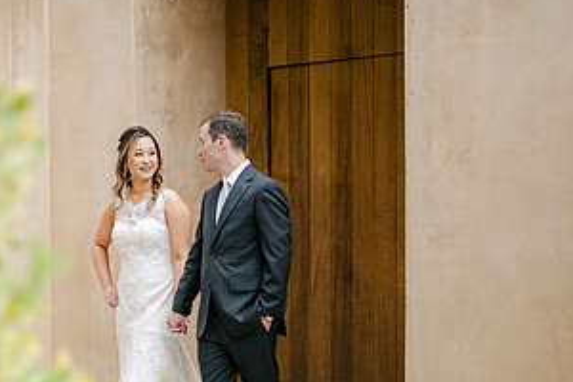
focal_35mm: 69
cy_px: 235
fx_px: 1098
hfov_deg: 28.9
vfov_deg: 19.7
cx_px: 153
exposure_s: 1/2000
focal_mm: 35
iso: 100
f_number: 1.4
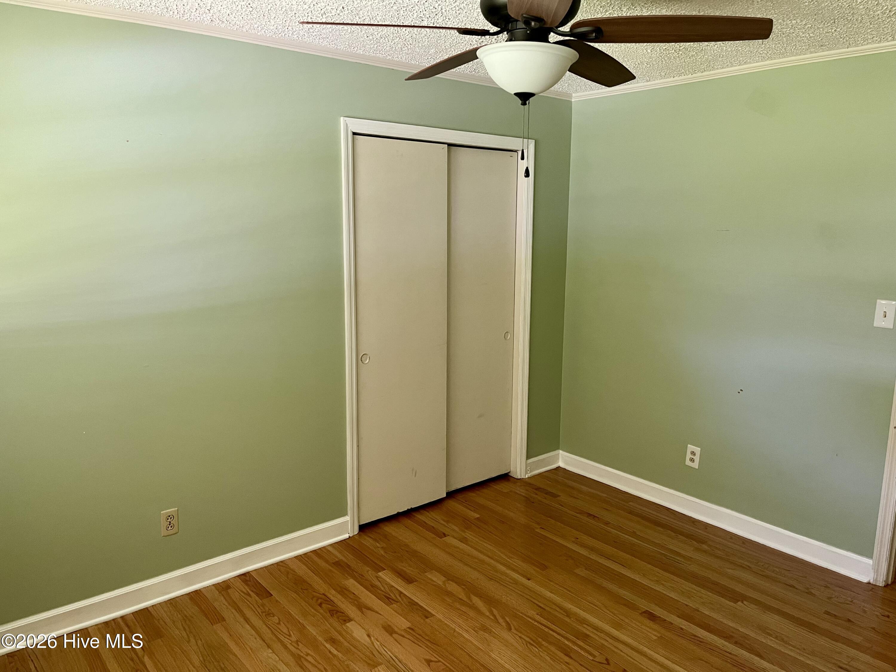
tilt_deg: -9.8
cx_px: 448
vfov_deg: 53.1
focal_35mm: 26
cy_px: 336
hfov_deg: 67.3
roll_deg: -0.2
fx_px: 673
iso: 320
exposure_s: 1/60
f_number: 1.6
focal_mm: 5.1
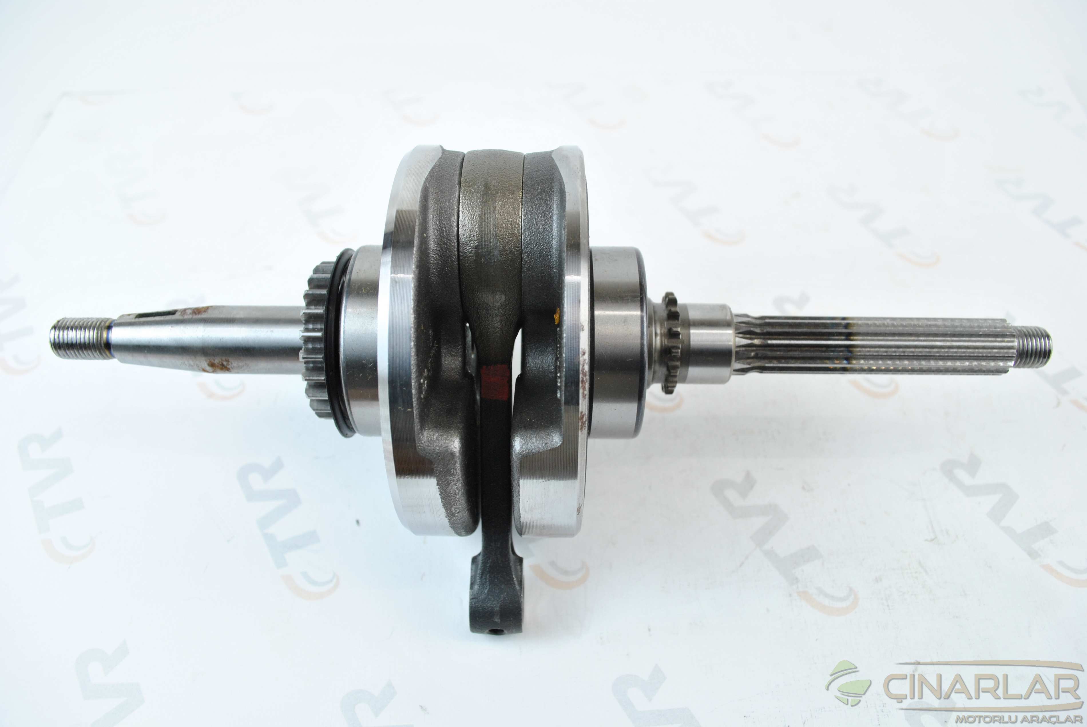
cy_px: 364
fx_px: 816
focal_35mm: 27
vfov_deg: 48.1
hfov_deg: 67.3
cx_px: 544
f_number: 5
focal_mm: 18
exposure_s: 1/25
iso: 200
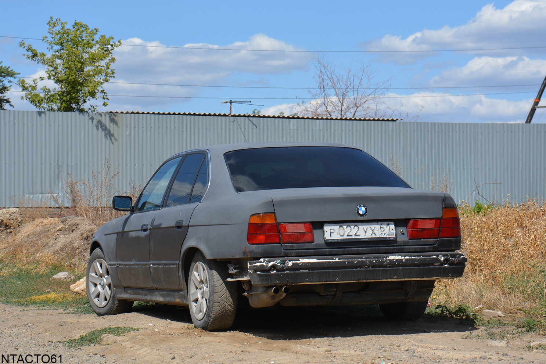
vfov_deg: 12.1
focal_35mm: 114
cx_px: 272
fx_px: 1722
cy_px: 183
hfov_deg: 18.0
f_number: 8
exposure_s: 1/320
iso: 100
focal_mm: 75
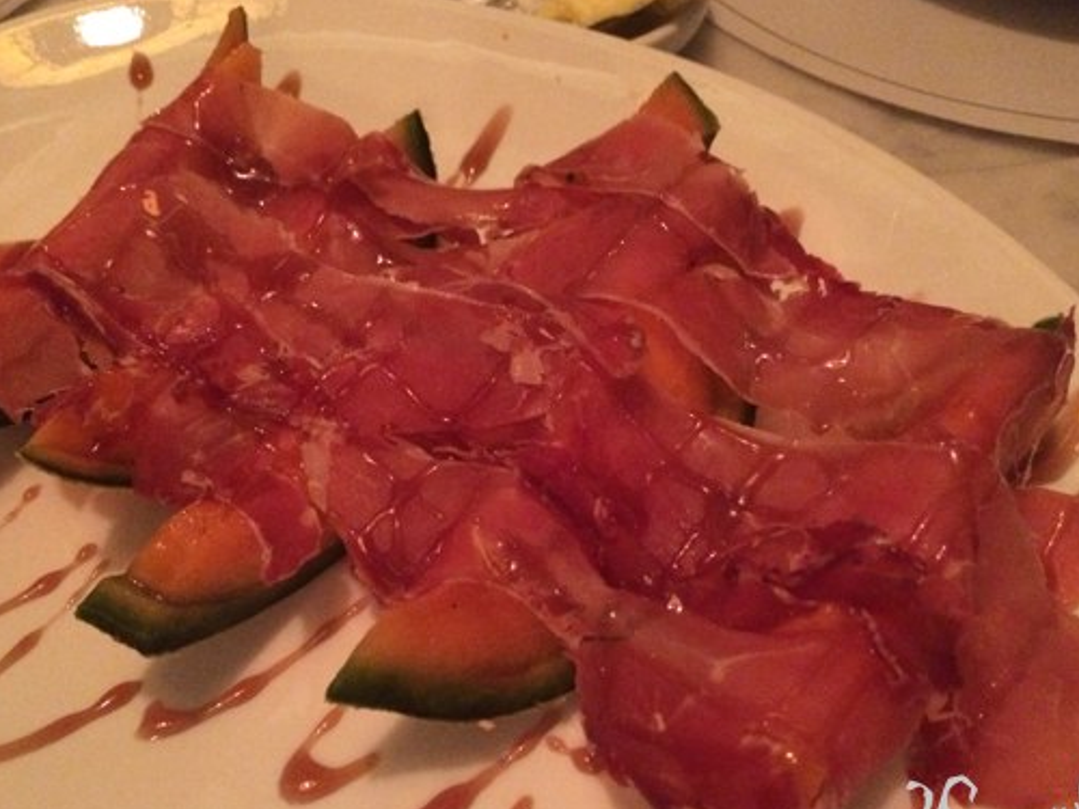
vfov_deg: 39.6
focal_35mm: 36
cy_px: 444
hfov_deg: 51.3
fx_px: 1122
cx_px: 522
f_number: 2.2
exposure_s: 1/15
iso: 640
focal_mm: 4.12
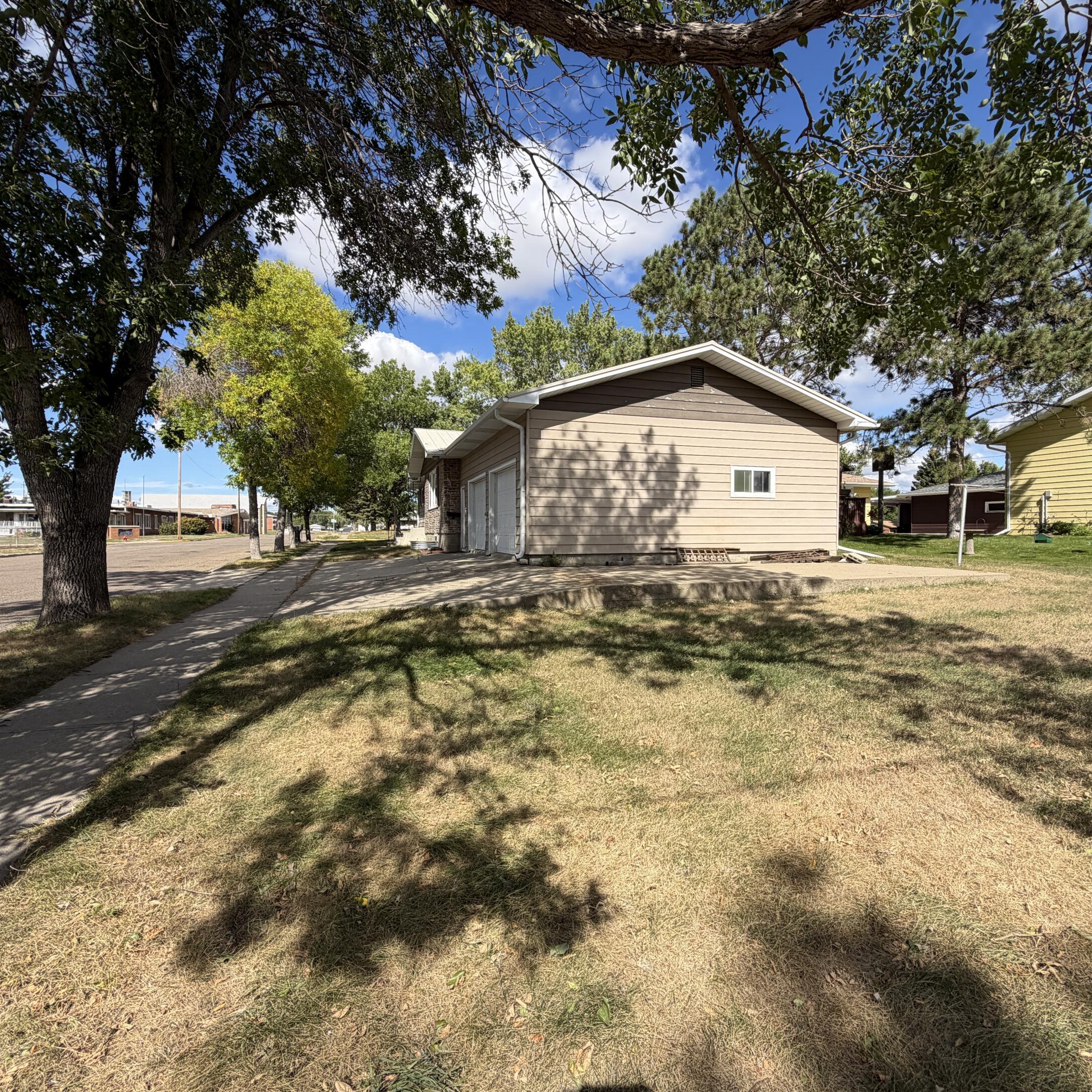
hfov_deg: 84.0
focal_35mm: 17
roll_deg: +0.7
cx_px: 556
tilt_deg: -0.1
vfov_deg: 84.0
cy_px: 544
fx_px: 607
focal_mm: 2.22
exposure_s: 1/770
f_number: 2.2
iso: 25
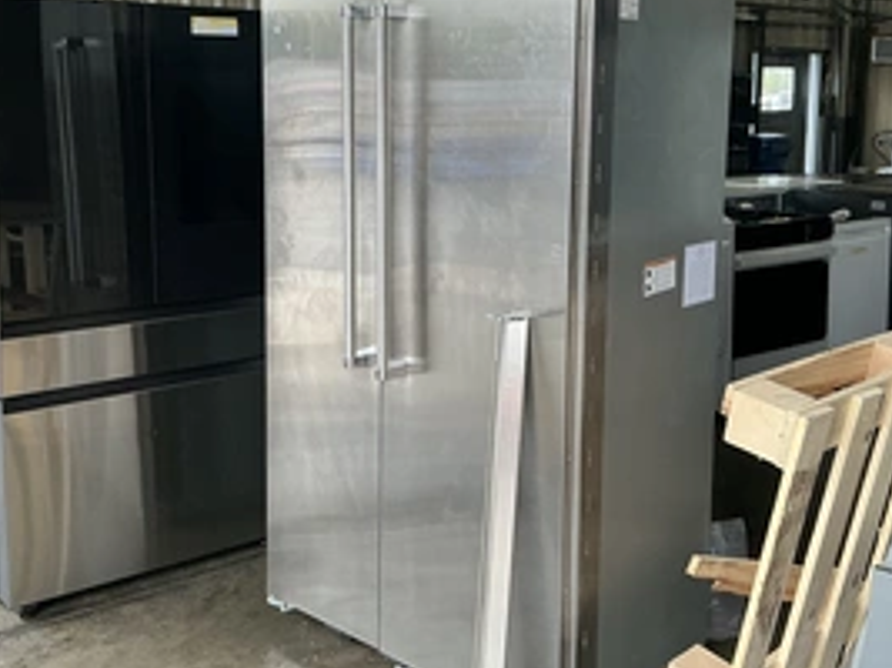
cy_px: 234
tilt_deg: -3.9
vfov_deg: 34.1
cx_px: 444
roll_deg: -1.3
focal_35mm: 42
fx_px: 1082
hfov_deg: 44.8
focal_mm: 3
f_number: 1.8
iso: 50
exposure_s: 1/120
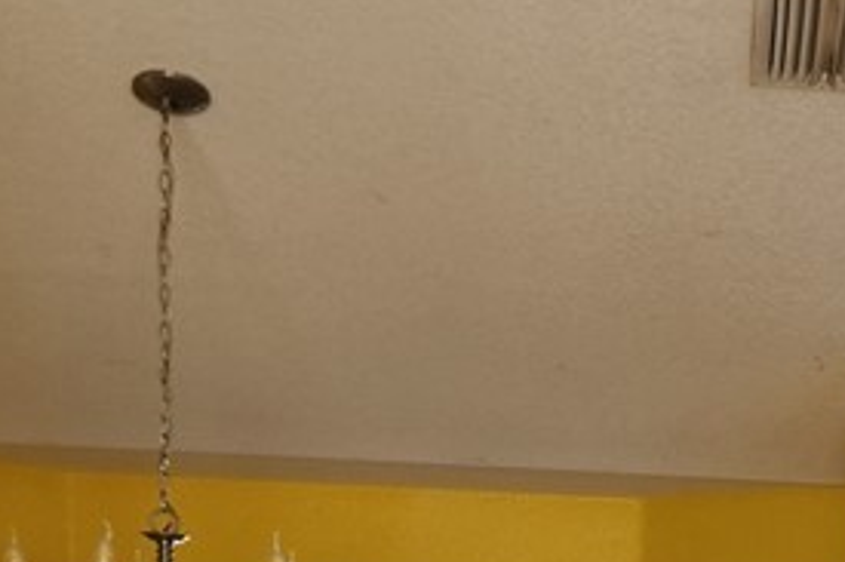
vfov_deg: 14.0
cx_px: 823
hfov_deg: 22.1
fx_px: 2088
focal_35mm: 89
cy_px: 946
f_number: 1.8
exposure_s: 1/180
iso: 64
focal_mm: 5.4
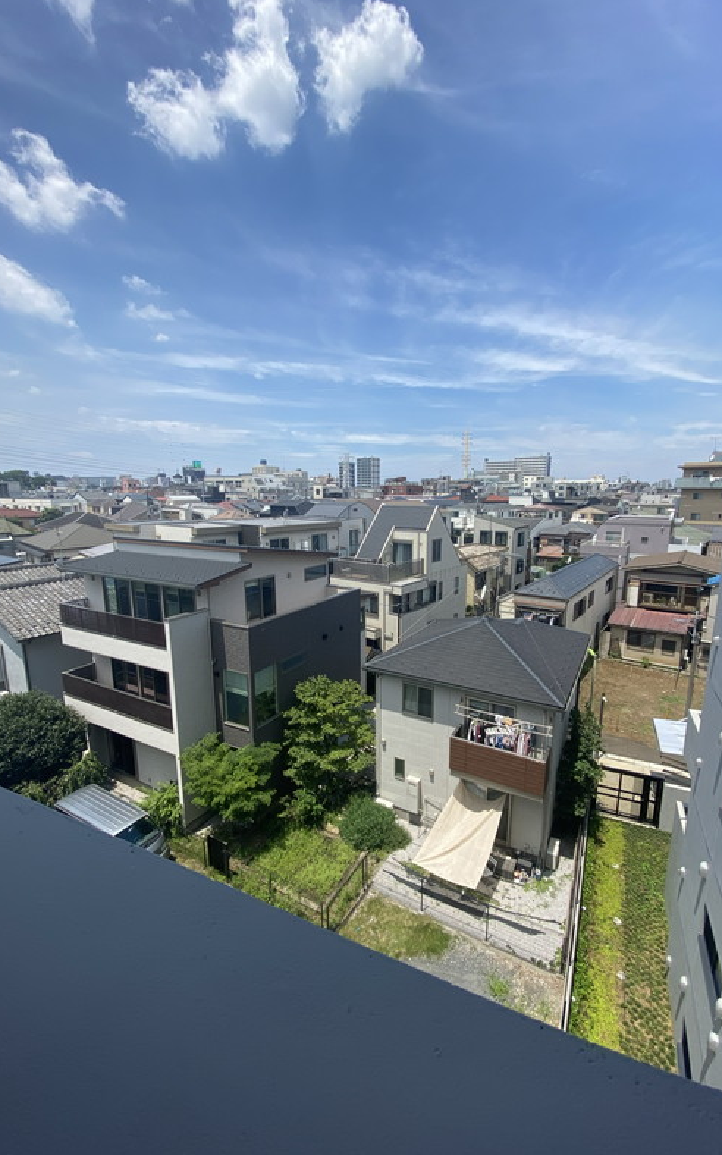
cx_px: 377
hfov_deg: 78.6
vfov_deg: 105.3
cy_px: 584
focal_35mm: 14
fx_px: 441
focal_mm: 1.54
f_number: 2.4
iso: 20
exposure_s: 1/1043
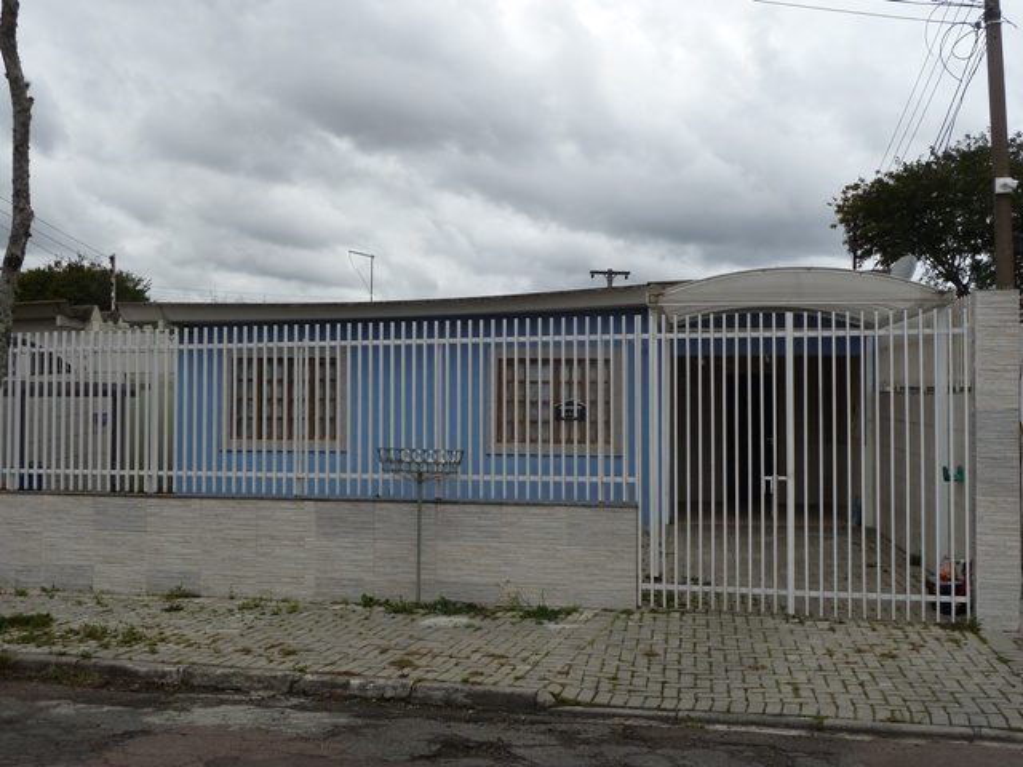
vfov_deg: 36.0
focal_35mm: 40
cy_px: 384
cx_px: 512
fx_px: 1182
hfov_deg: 46.8
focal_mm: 6.5
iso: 80
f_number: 4
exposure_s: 1/400
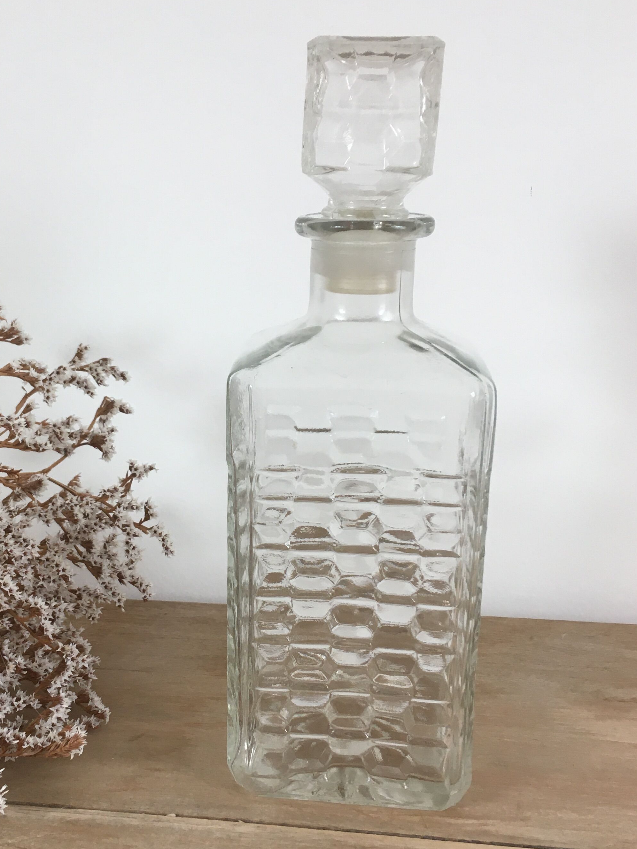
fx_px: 1079
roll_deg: +0.0
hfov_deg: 32.5
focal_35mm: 44
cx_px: 187
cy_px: 441
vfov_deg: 42.9
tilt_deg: -14.1
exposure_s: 1/33
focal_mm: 4.15
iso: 25
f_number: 2.2
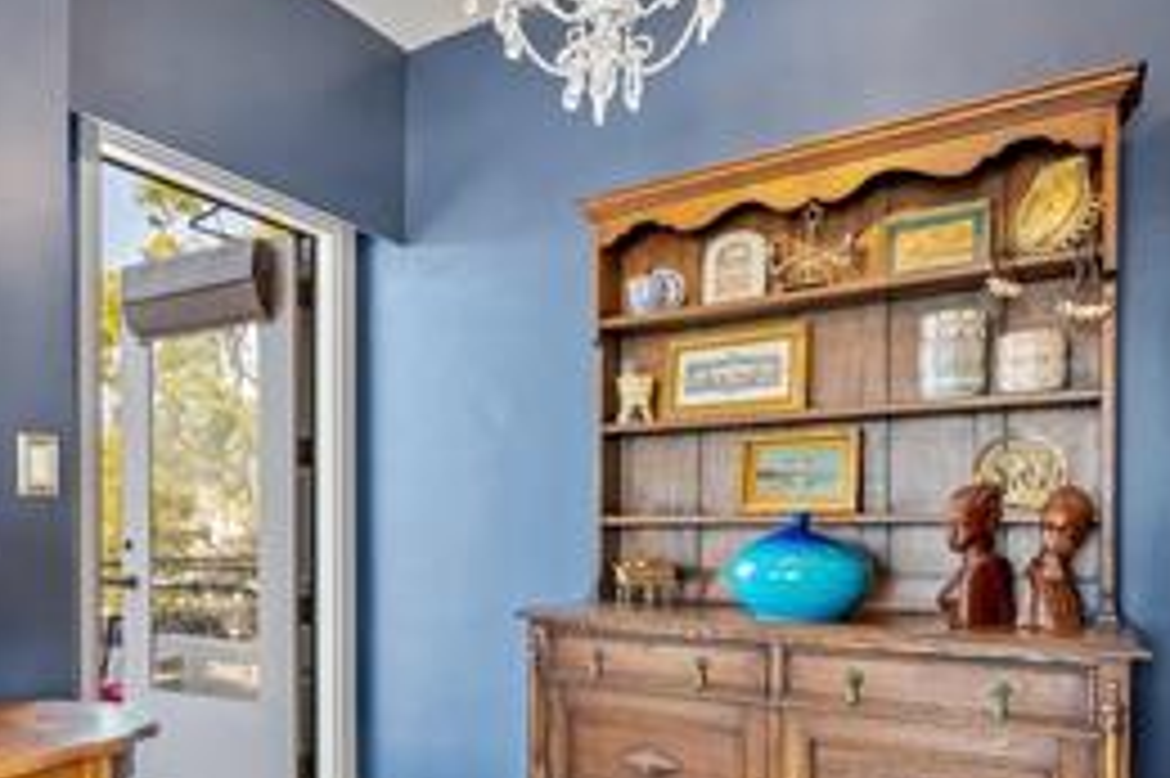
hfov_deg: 68.8
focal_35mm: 26
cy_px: 549
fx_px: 844
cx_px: 472
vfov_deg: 48.2
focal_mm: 10
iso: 400
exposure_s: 1/6
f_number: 8
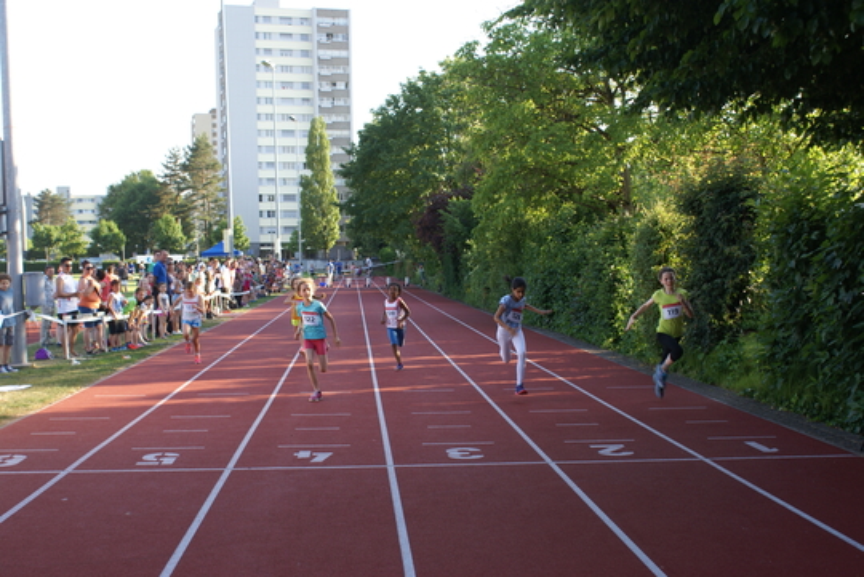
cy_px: 288
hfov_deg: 43.6
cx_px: 432
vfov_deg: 29.9
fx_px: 1081
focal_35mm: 45
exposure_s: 1/125
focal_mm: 30
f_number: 5
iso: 160
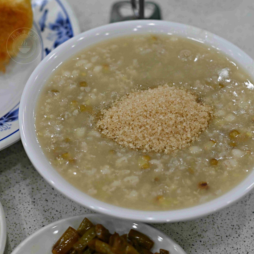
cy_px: 127
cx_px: 145
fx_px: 797
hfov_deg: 18.1
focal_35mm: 96
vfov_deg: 18.1
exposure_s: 1/200
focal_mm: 50
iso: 280
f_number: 3.2
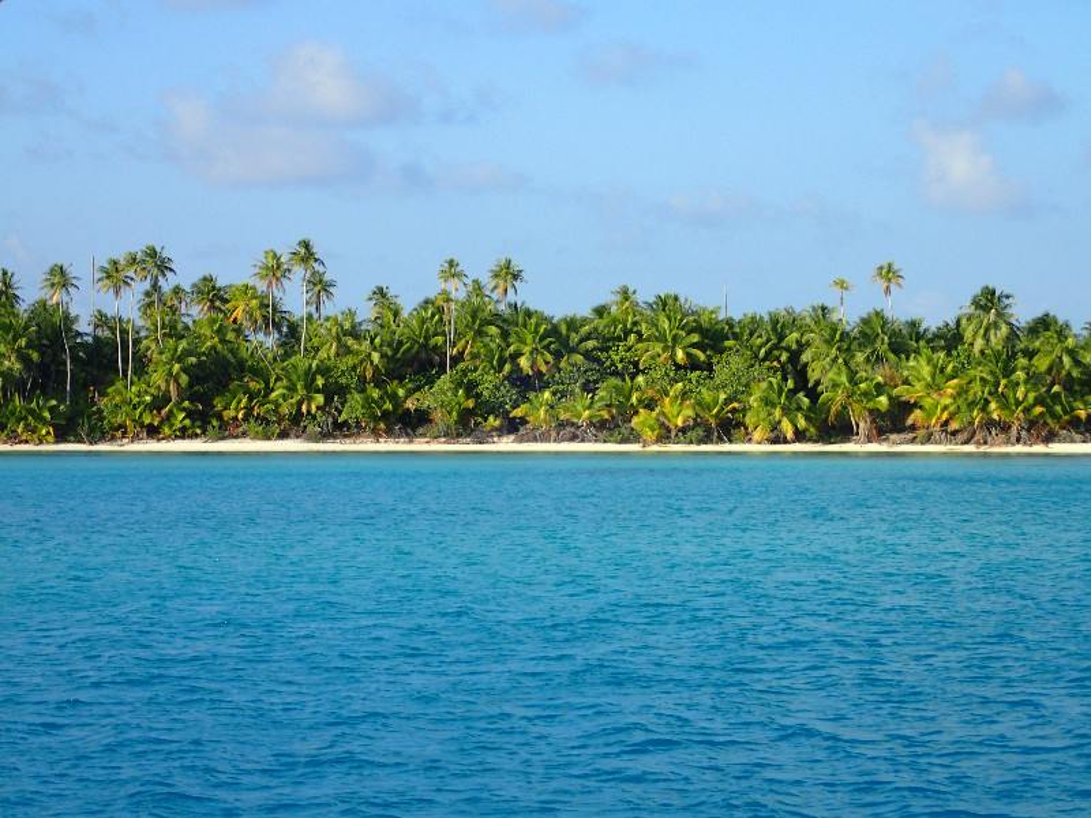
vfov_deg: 14.8
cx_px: 546
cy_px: 409
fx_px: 3152
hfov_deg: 19.6
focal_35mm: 100
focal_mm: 18
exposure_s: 1/250
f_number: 6.3
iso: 100
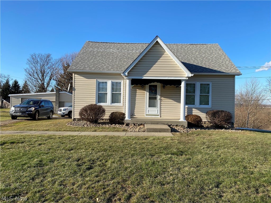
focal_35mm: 26
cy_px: 102
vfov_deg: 53.1
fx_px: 204
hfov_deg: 67.3
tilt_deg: +1.3
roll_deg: -0.3
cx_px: 136
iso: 32
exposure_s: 1/1961
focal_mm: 4.25
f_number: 1.8
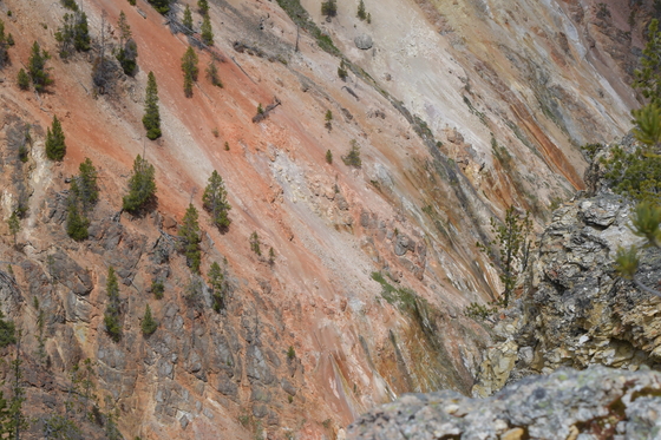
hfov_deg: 18.6
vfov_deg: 12.4
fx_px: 2019
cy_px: 220
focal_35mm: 110
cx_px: 330
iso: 400
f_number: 13
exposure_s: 1/750
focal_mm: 55
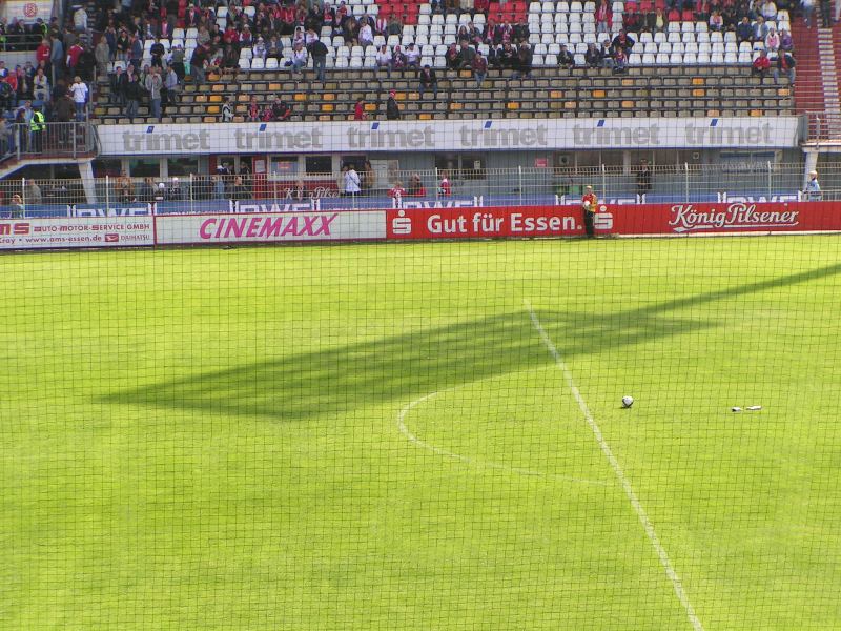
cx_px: 420
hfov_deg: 15.8
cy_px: 316
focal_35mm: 125
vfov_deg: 11.9
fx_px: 3037
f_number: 5
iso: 50
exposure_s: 1/250
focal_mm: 19.1
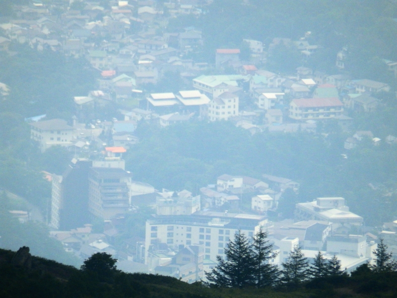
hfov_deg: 2.2
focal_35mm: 896
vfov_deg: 1.7
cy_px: 149
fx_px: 10276
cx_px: 198
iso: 500
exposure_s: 1/1000
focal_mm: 160
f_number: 5.7
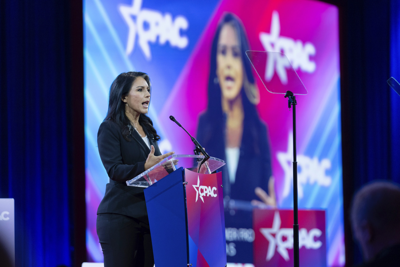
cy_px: 134
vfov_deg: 6.9
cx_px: 200
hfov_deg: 10.3
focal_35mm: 200
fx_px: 2222
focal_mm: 200
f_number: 4
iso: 1250
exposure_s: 1/320
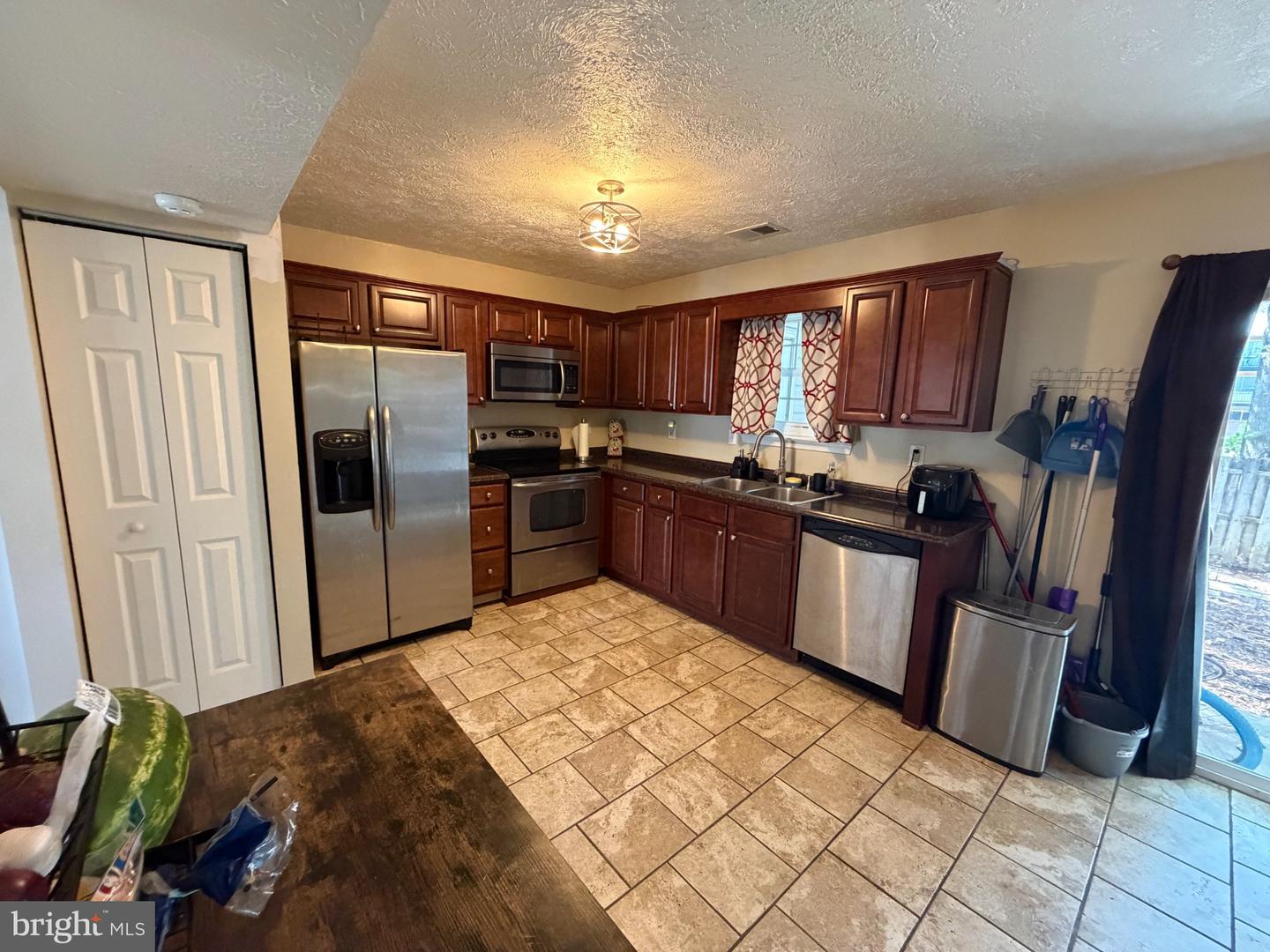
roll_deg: -1.7
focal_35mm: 14
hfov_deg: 102.1
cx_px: 635
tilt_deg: -9.4
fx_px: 514
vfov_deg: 85.7
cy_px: 476
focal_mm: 2.22
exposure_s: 1/60
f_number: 2.2
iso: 640
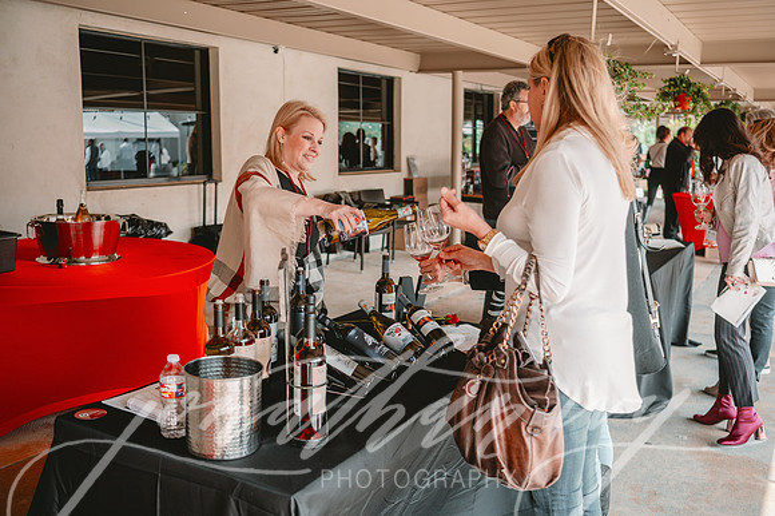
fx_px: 731
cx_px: 388
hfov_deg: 55.8
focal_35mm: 34
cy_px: 258
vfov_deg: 38.8
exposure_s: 1/640
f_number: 2.8
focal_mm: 34
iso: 400
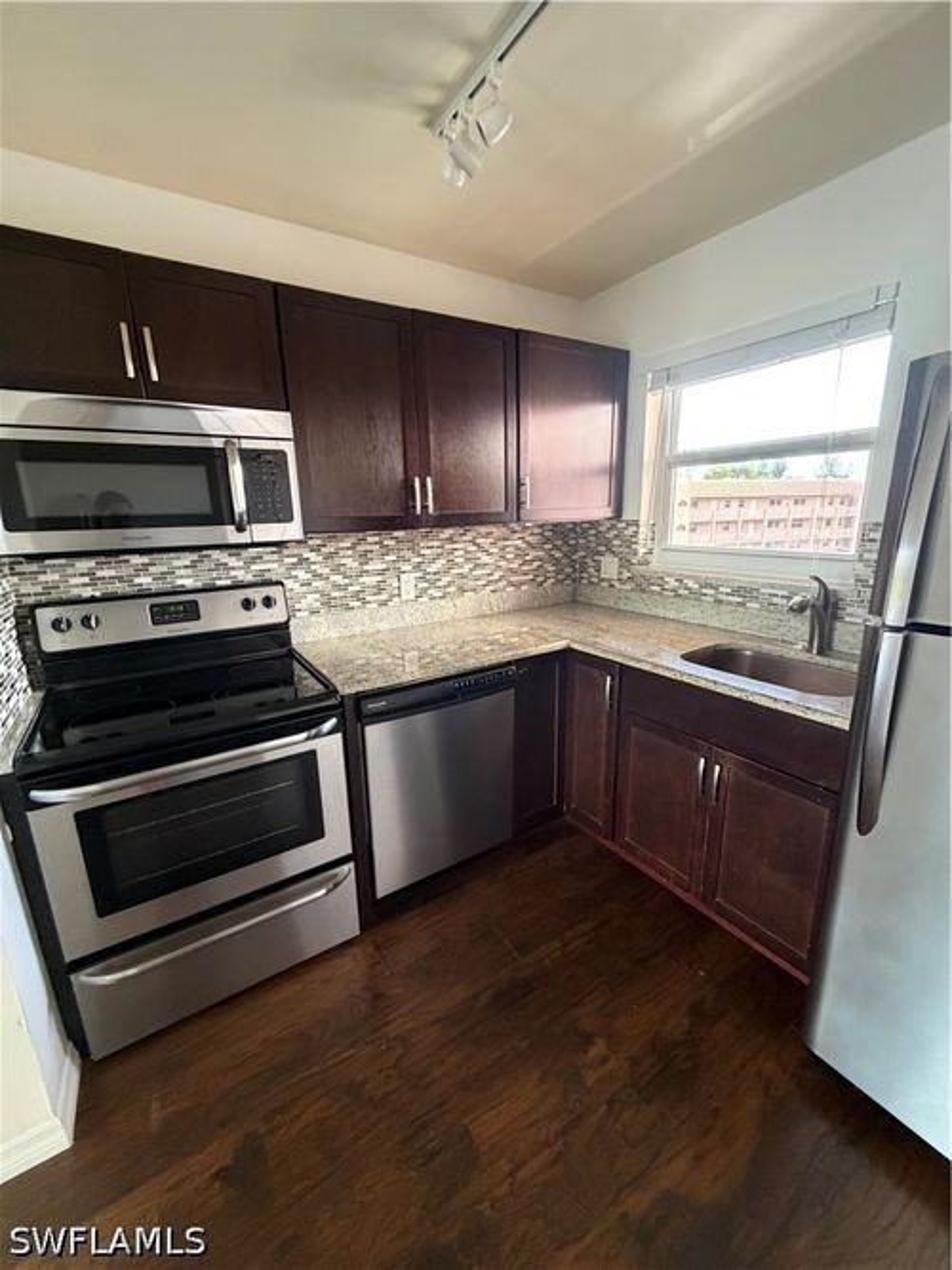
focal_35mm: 14
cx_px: 476
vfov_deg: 102.1
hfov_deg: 85.7
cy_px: 635
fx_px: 514
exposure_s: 1/60
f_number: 2.2
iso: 500
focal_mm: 2.22
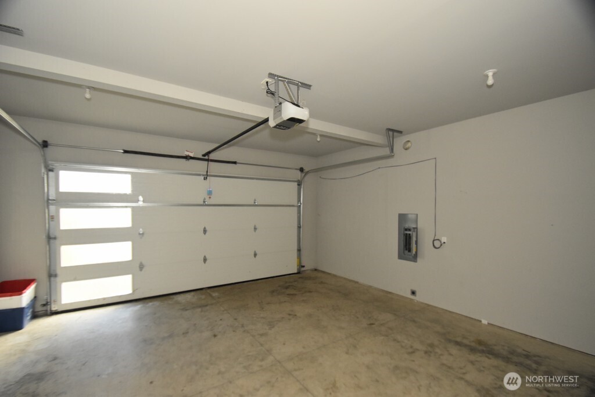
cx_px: 298
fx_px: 248
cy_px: 198
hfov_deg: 100.4
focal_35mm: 15
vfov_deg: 77.3
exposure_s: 1/125
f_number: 4
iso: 1600
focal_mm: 10
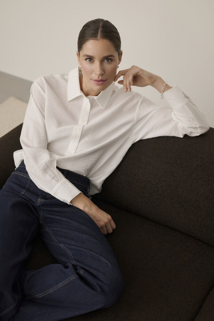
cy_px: 160
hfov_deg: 27.0
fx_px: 446
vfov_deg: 39.6
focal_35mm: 50
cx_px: 107
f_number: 4
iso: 400
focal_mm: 50
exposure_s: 1/250
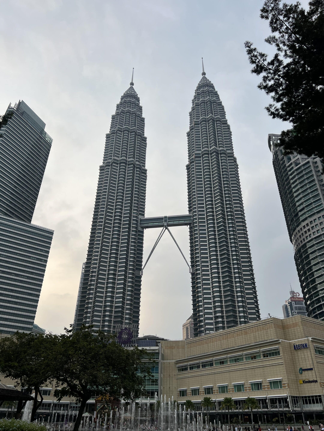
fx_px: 324
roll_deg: -0.5
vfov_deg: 67.3
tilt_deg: +31.4
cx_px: 162
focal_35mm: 26
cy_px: 216
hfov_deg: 53.1
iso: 50
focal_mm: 5.7
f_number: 1.5
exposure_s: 1/5319
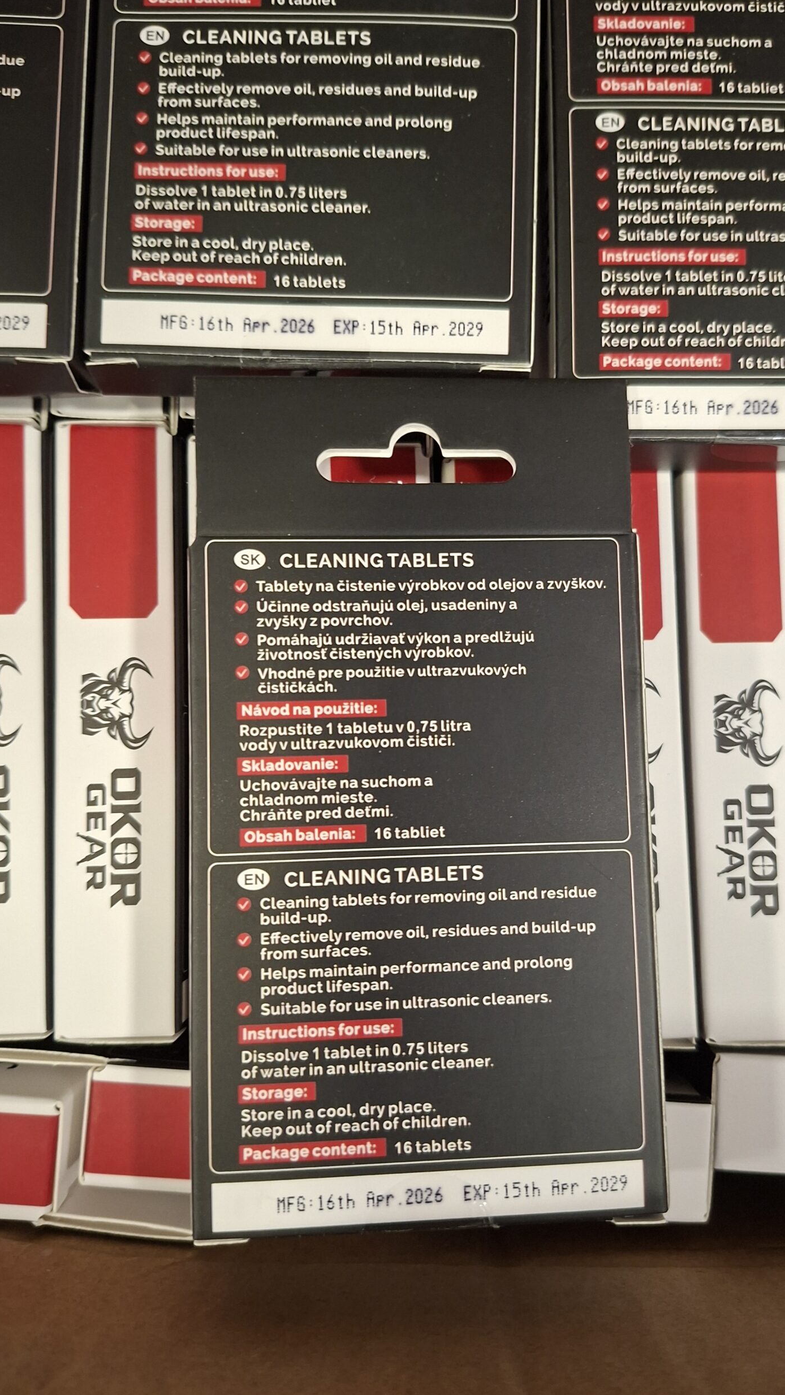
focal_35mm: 26
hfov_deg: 44.3
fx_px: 962
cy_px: 709
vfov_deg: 71.9
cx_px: 451
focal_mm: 5.54
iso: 320
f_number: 1.8
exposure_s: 1/50
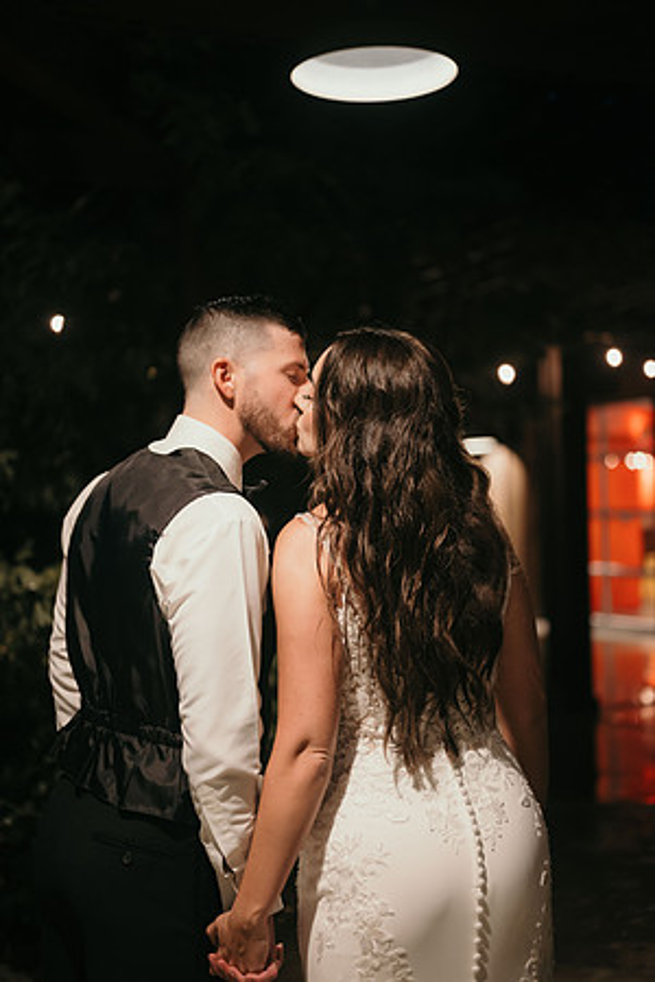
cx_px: 328
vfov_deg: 39.6
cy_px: 491
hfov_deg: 27.0
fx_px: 1364
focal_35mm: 50
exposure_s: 1/100
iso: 1250
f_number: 1.8
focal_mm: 50
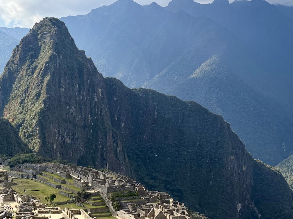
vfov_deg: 28.2
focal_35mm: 50
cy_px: 188
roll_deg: +0.4
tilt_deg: -12.3
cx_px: 38
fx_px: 423
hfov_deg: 36.2
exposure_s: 1/3953
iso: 100
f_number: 1.78
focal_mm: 6.76
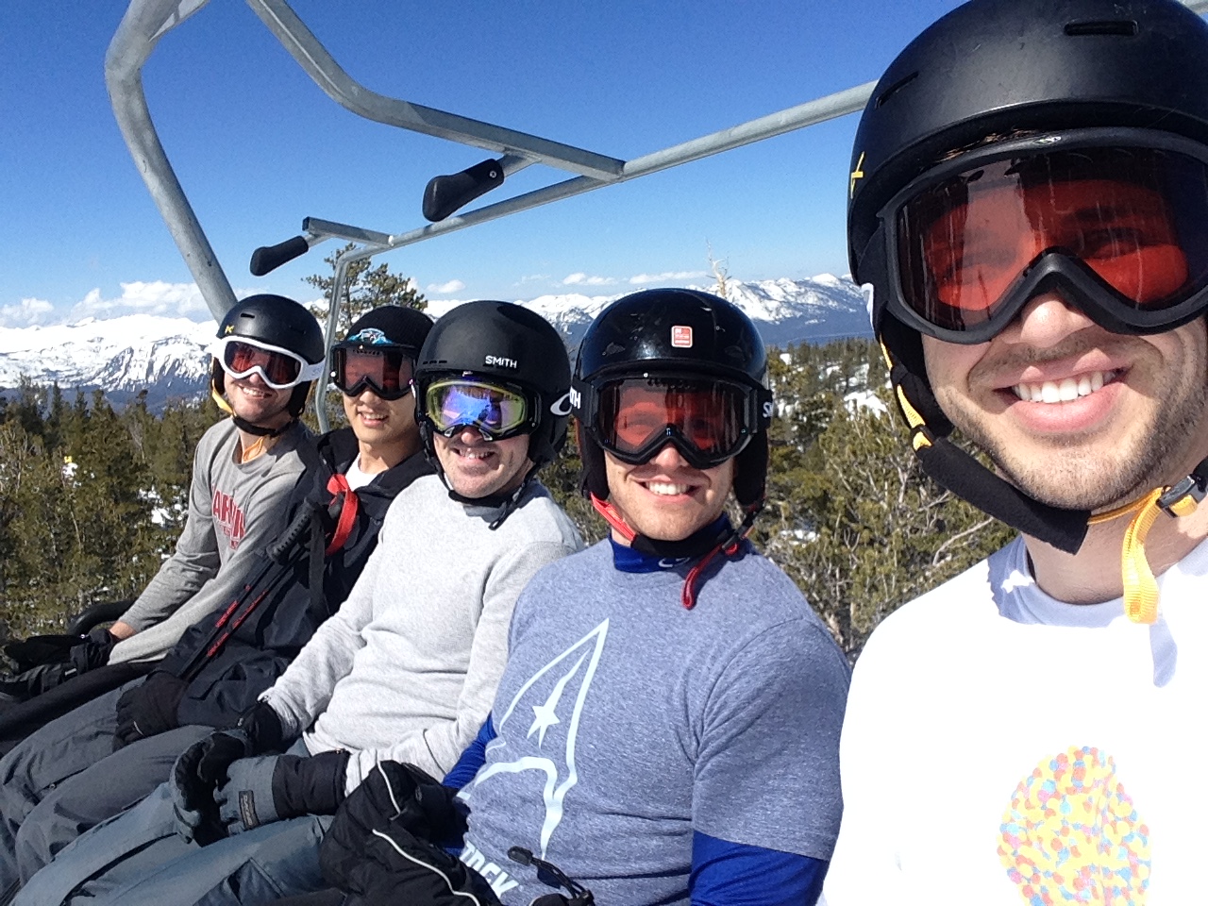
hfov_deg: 55.4
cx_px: 604
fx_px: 1152
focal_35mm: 33
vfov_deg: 42.9
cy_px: 453
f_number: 2.4
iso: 50
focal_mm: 2.15
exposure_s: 1/2165
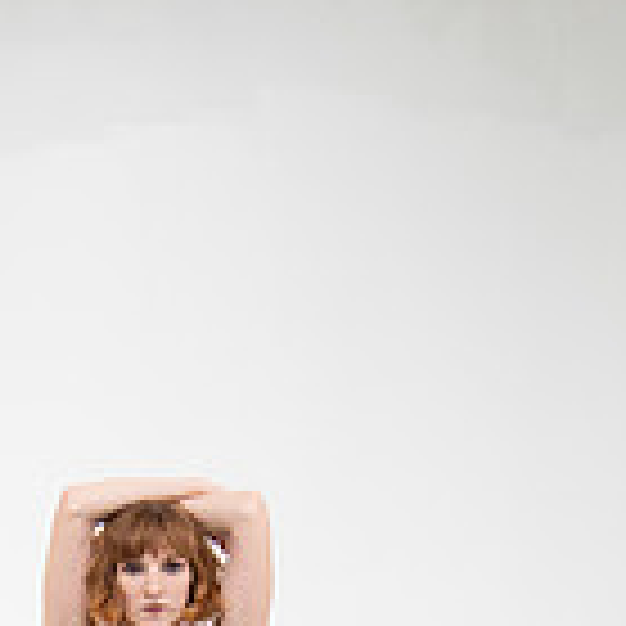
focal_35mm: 163
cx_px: 113
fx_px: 3335
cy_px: 858
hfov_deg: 10.7
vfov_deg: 10.4
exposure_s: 1/400
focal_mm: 46
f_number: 4
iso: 400
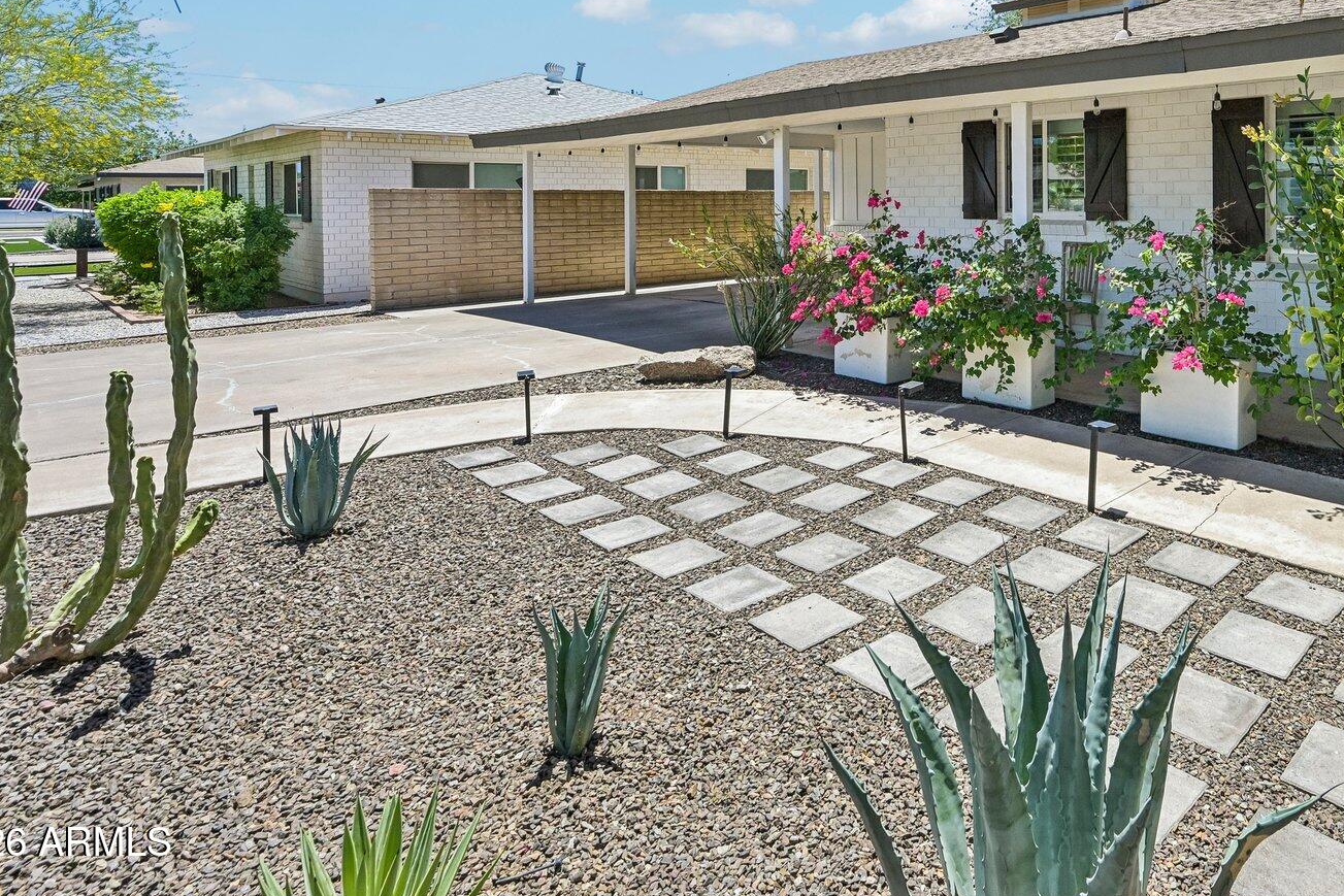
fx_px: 821
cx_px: 990
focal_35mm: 22
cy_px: 203
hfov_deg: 73.6
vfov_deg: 54.0
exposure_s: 1/1250
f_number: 8
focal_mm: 14
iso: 640
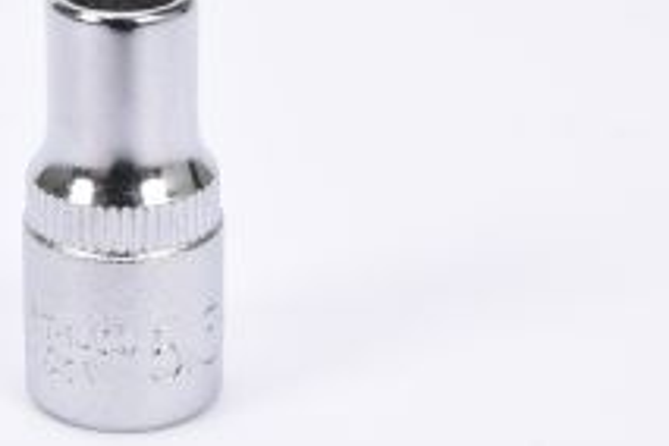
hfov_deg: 10.6
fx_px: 3586
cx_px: 127
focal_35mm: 193
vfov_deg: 7.1
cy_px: 210
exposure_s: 1/125
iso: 250
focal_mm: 50
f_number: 16
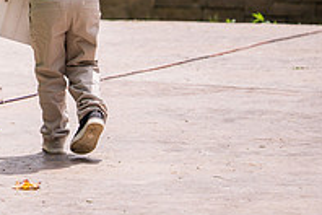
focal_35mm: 205
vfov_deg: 6.7
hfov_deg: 9.8
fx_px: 1833
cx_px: -125
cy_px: -19
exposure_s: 1/2000
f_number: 2.8
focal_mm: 70
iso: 160
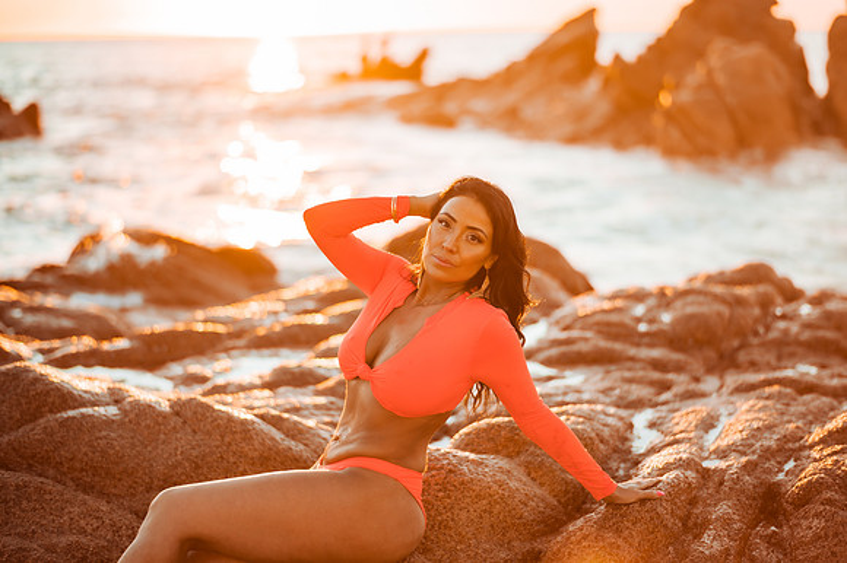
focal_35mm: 58
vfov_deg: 23.4
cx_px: 424
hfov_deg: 34.5
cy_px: 282
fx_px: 1364
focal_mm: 58
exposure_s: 1/1250
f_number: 1.4
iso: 125
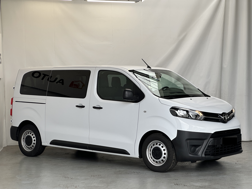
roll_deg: +0.2
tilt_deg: -1.4
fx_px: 561
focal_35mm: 77
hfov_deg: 25.3
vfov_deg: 19.1
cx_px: 126
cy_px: 94
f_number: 2.8
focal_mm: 9
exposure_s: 1/99
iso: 50
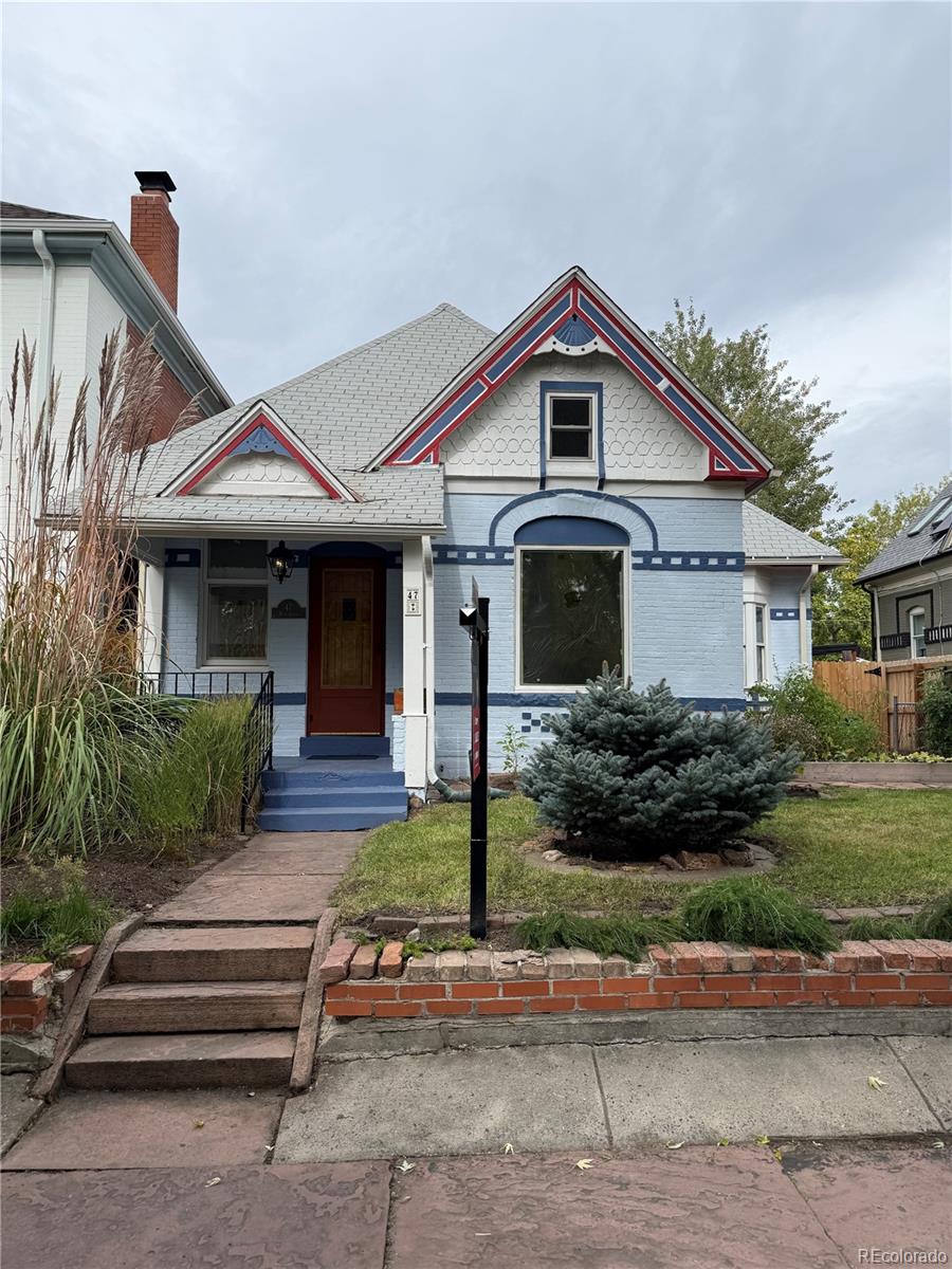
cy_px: 634
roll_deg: -0.6
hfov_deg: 56.8
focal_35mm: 24
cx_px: 476
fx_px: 880
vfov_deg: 71.6
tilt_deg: +4.3
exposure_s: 1/4167
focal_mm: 6.76
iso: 80
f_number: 1.78
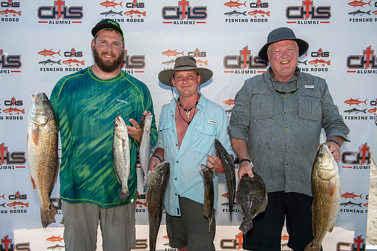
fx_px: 335
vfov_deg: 41.1
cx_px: 188
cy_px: 126
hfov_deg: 58.7
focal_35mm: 32
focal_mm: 32
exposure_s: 1/250
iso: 50
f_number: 4.5
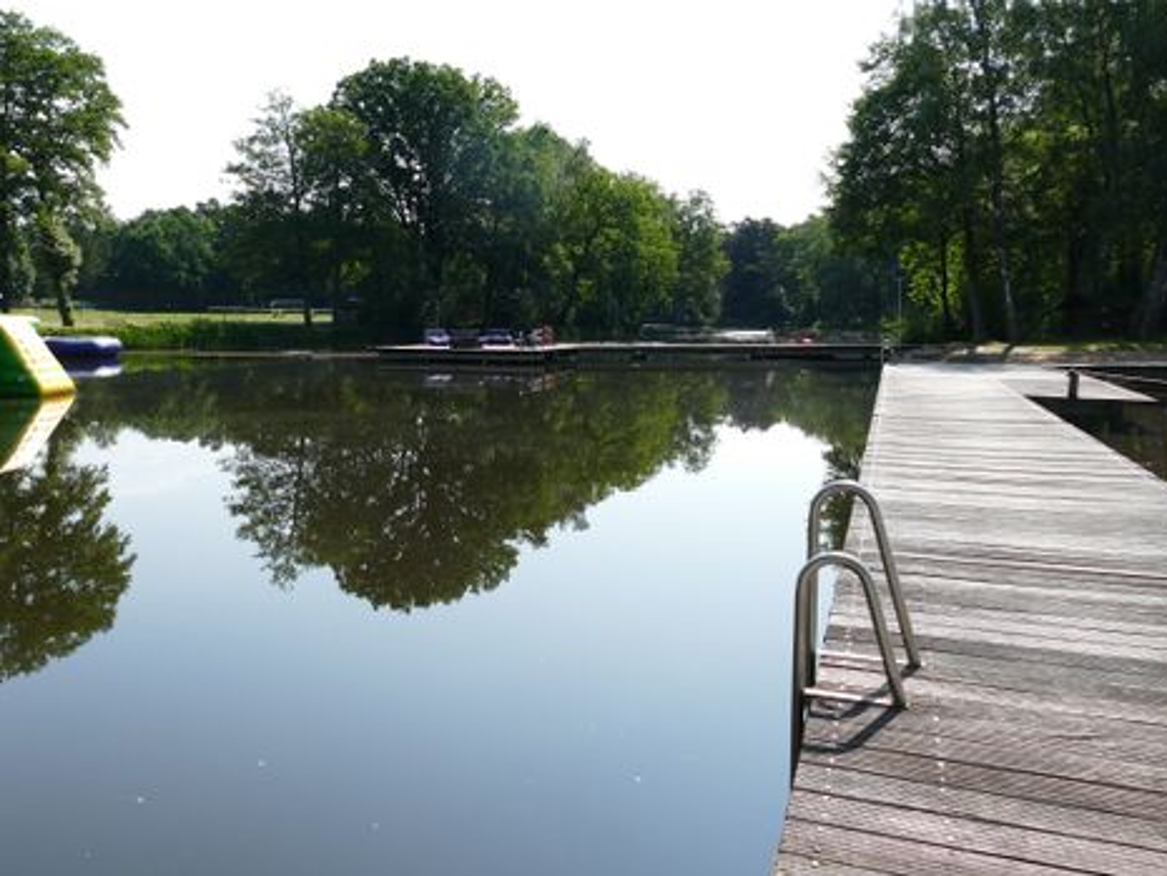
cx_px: 469
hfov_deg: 57.9
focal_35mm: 31
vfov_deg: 45.4
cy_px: 382
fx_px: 1045
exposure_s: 1/1600
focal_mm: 9.12
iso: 125
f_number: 2.8
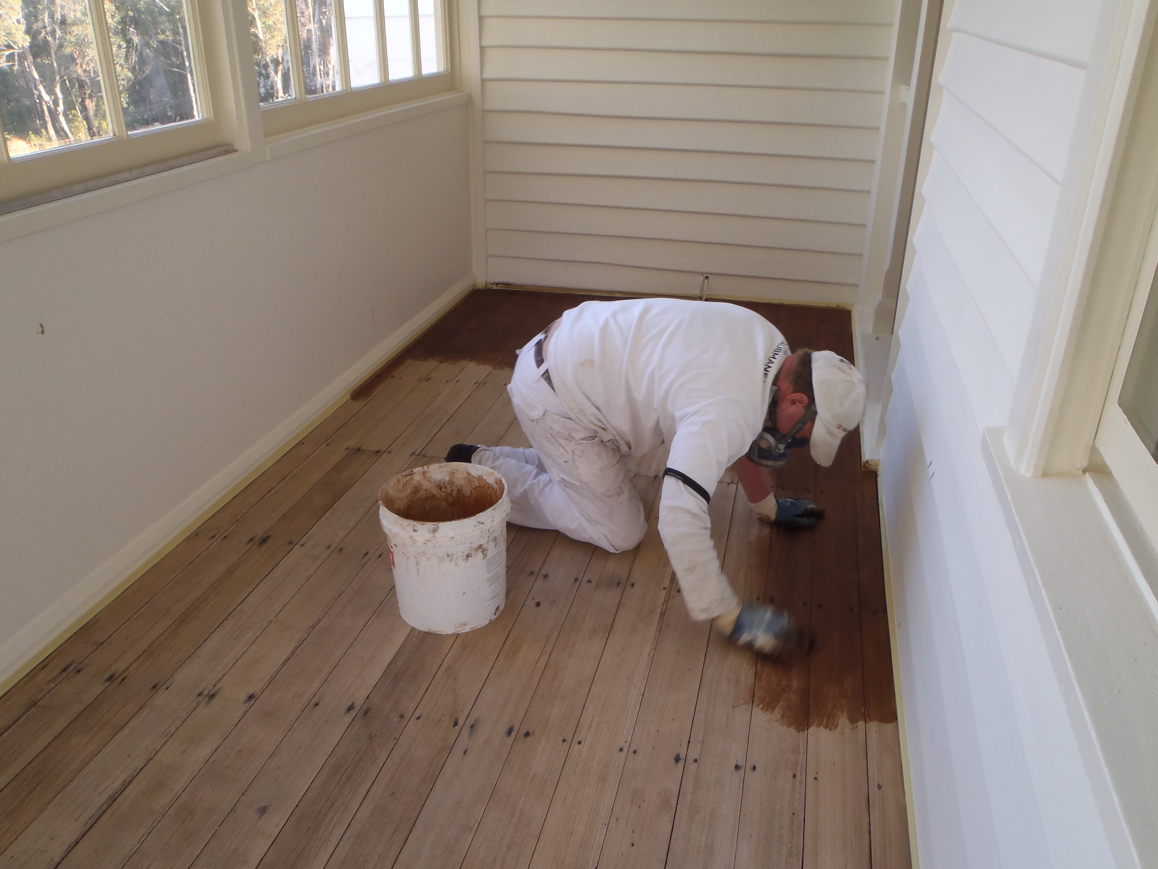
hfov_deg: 63.4
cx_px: 579
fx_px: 937
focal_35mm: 28
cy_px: 434
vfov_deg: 49.7
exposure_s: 1/40
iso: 100
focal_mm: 5
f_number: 3.5
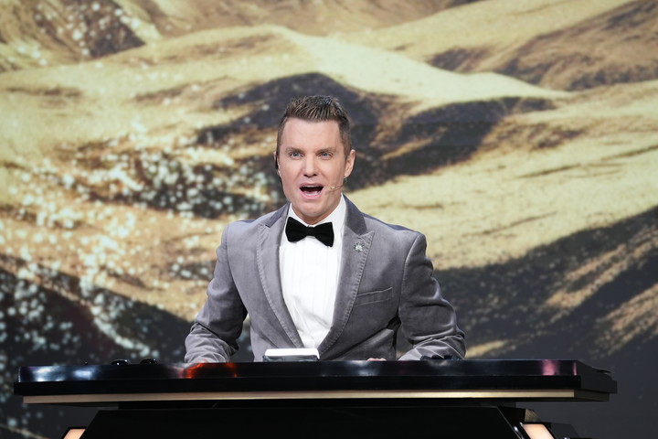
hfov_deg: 7.2
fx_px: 5264
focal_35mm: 288
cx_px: 329
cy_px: 220
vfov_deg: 4.8
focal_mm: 192
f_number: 3.2
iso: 800
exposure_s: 1/320
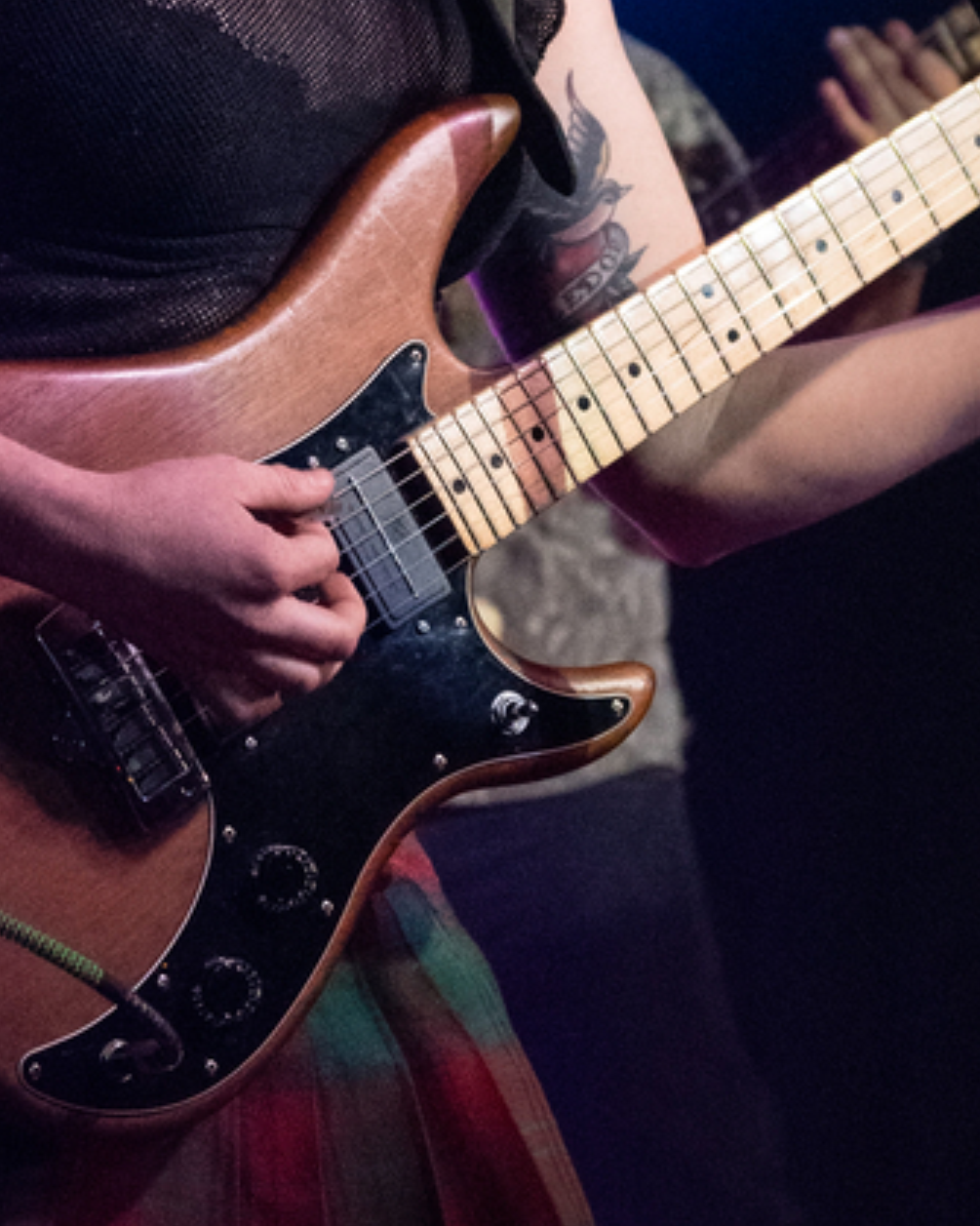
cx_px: 500
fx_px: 5658
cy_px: 164
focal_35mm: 156
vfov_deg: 12.3
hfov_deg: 9.9
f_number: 2.8
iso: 8000
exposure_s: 1/200
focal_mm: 39.2
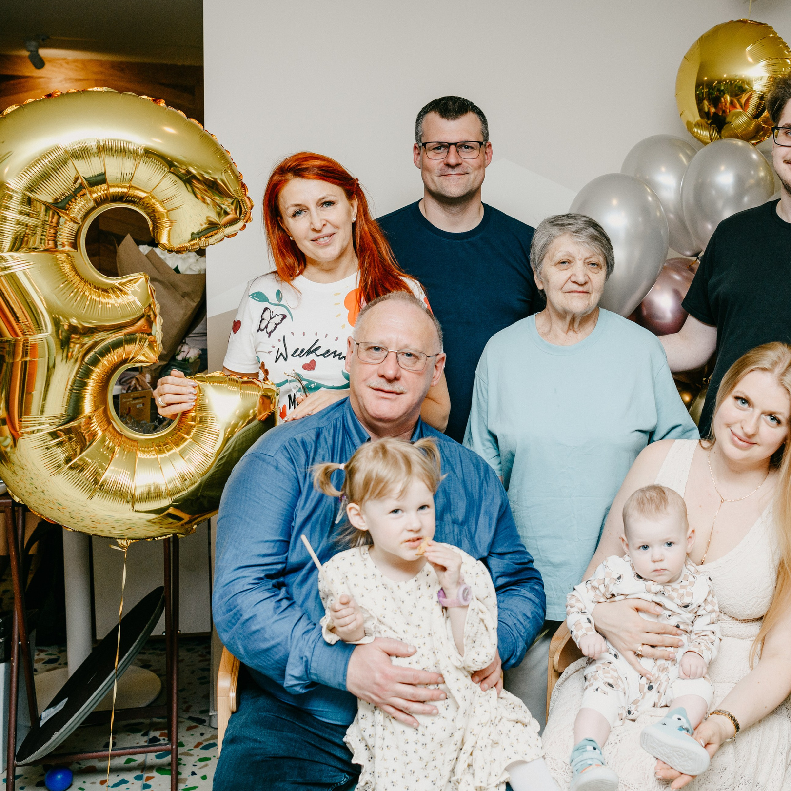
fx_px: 1112
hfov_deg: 38.7
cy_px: 396
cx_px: 535
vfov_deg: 39.2
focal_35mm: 43
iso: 125
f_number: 3.5
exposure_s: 1/160
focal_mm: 29
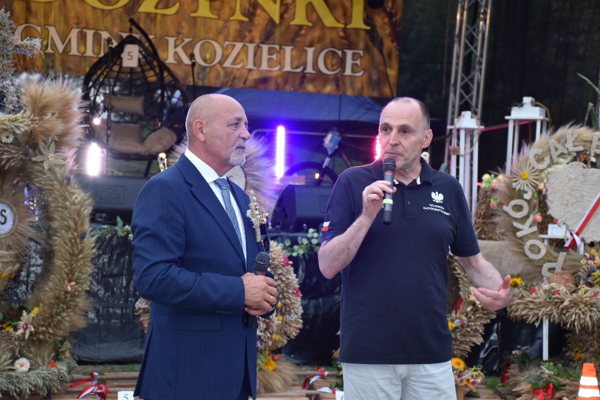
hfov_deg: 20.6
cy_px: 200
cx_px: 300
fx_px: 1650
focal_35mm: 99
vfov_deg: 13.8
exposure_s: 1/125
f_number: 5.6
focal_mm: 66
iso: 560
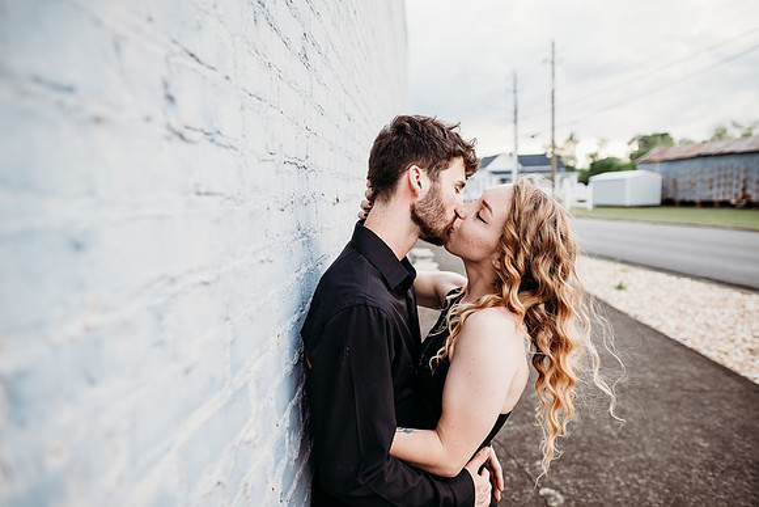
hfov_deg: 73.7
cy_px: 254
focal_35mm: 24
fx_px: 506
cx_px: 380
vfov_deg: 53.2
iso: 250
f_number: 2.8
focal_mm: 24
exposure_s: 1/640
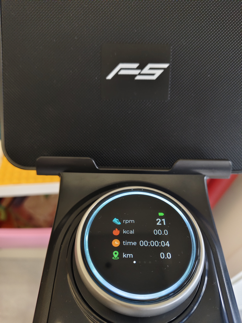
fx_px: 214
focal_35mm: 23
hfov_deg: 58.9
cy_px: 162
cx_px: 121
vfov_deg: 73.9
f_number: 1.88
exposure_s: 1/100
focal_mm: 5.56
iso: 778
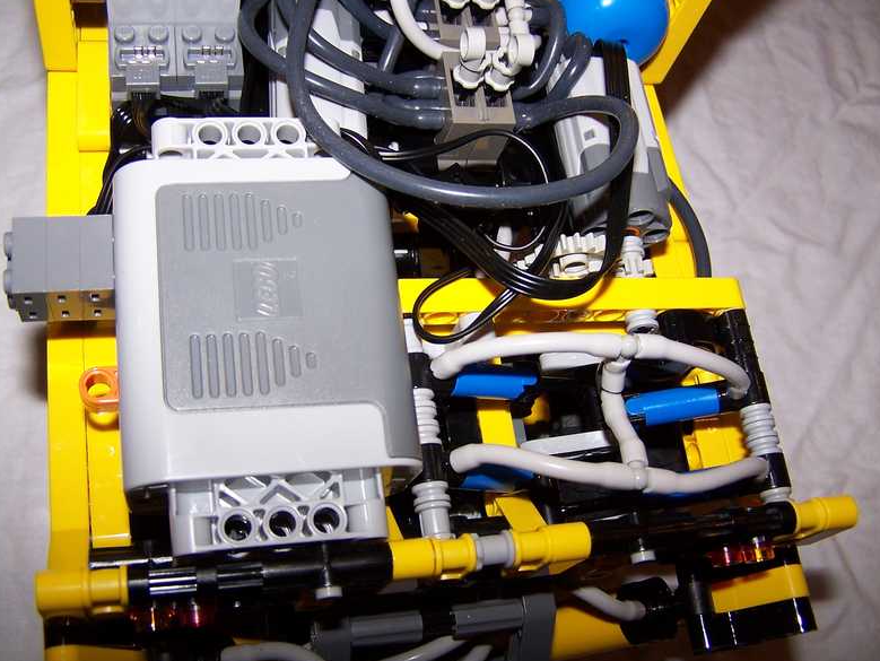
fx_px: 992
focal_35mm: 39
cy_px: 330
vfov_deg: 36.8
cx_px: 441
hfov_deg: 47.8
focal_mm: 6.3
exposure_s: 1/60
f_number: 2.8
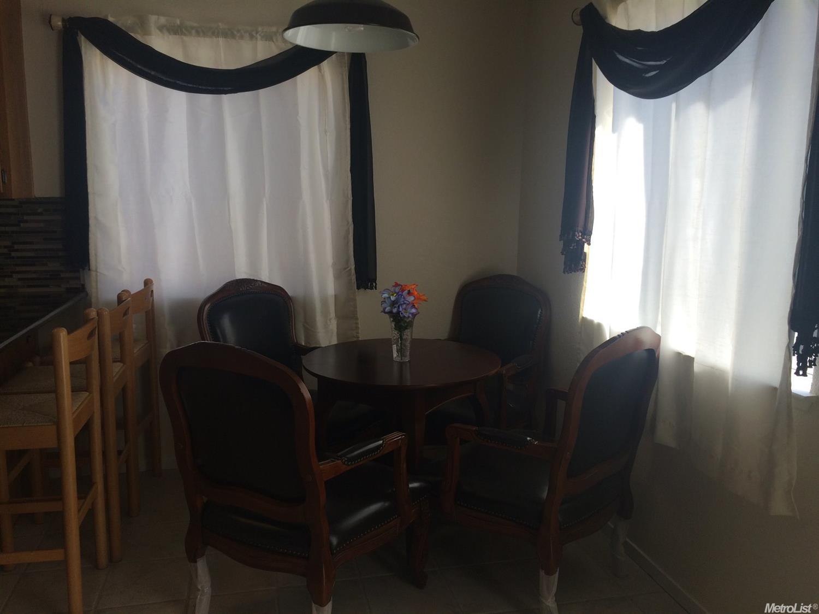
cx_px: 410
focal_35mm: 29
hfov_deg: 61.7
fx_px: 686
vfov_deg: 48.2
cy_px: 307
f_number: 2.2
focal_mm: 4.15
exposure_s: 1/150
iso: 32
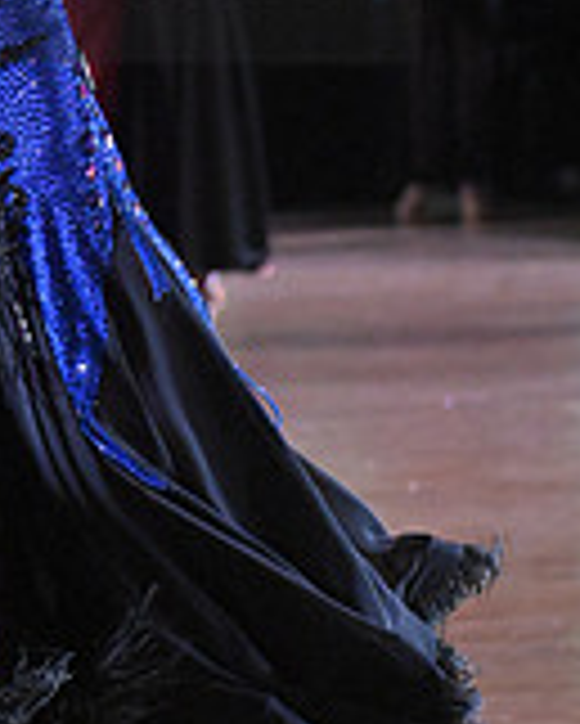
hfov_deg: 3.7
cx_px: -196
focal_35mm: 413
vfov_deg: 4.7
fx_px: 8853
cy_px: -85
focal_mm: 122
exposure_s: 1/400
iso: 6400
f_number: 5.6
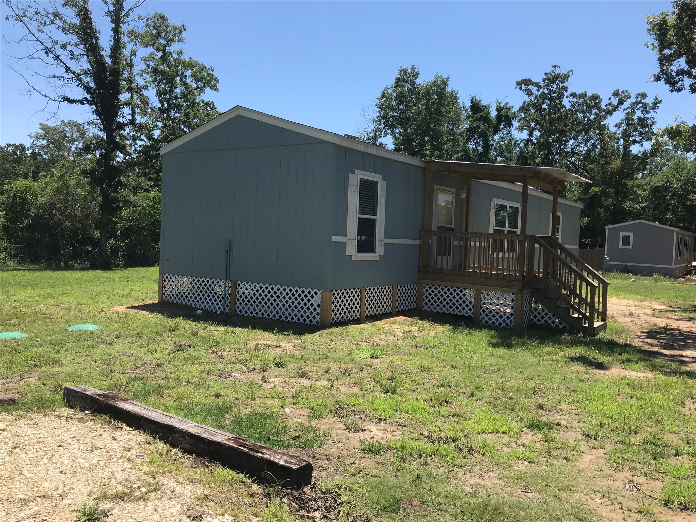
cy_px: 261
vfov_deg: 49.7
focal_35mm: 28
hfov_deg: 63.4
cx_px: 348
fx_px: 563
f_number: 1.8
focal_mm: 3.99
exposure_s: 1/2037
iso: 20
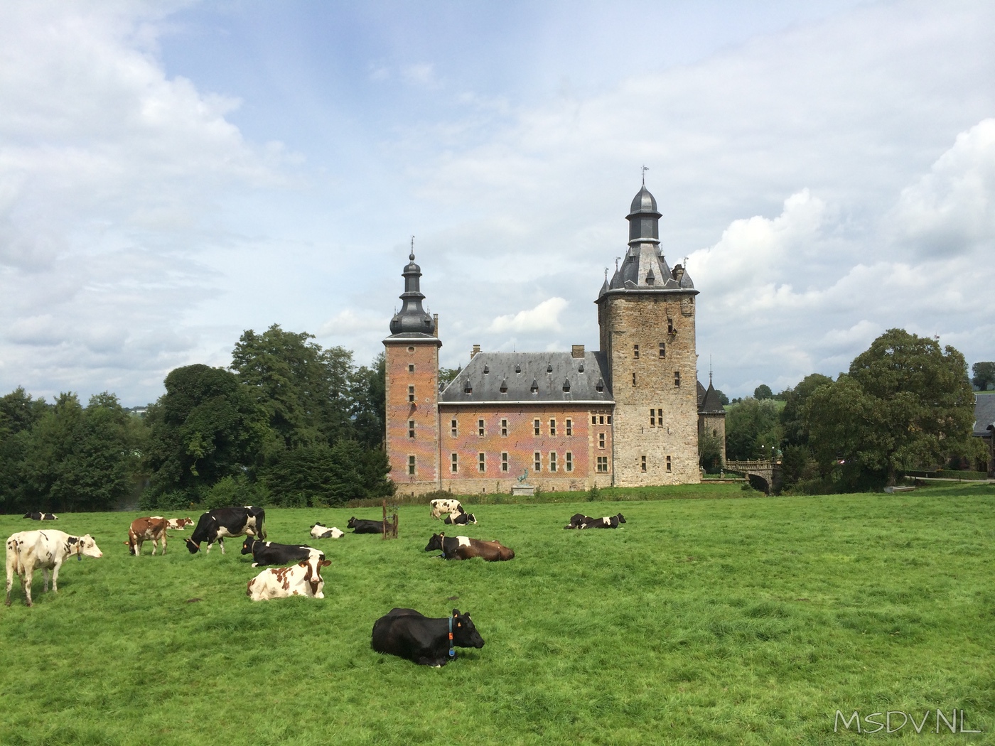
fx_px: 862
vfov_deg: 46.8
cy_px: 373
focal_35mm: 30
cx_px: 498
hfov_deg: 60.0
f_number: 2.2
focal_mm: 4.12
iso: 32
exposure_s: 1/2740
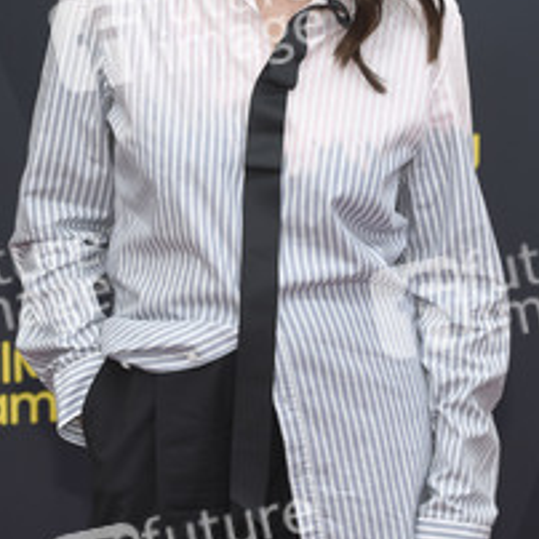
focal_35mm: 177
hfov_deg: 9.9
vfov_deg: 9.9
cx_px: 264
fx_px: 3118
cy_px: 163
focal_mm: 70
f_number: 4
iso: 400
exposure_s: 1/500
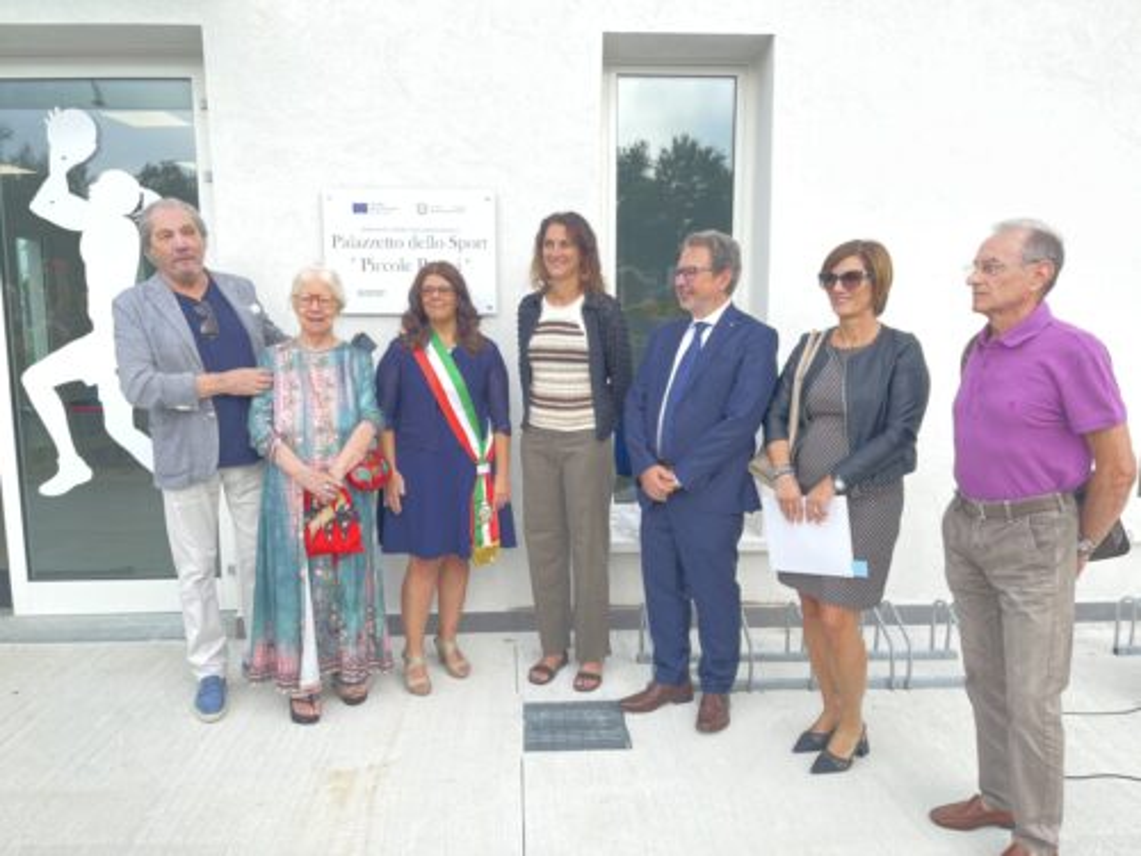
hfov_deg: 69.4
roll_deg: -0.1
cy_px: 428
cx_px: 570
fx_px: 824
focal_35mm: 25
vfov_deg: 54.9
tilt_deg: -8.0
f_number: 1.6
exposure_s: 1/200
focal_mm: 5.1
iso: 40
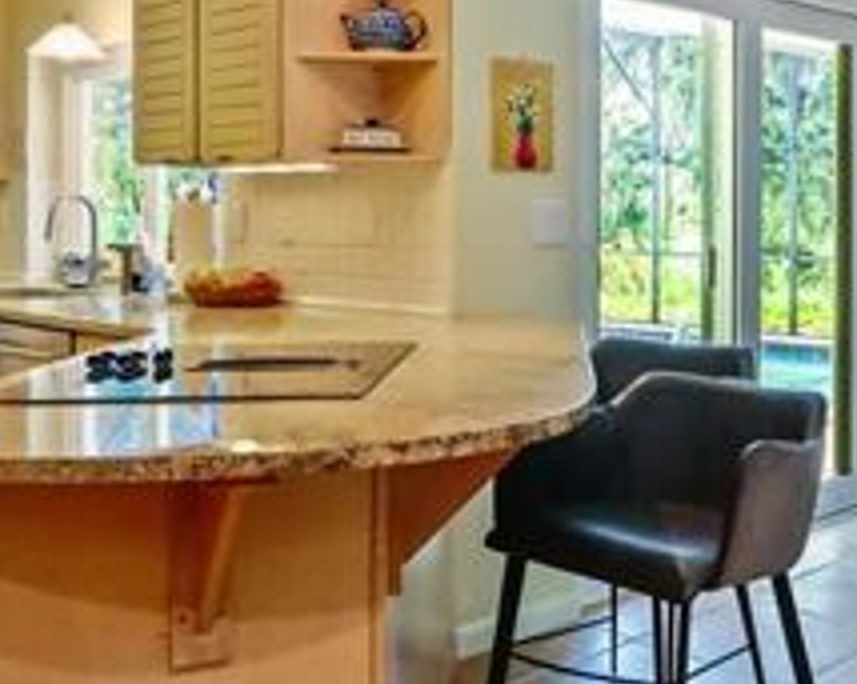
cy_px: 212
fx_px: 1141
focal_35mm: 45
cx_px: 631
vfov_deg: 33.0
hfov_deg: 40.2
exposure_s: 1/60
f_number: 4
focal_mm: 7
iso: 3200
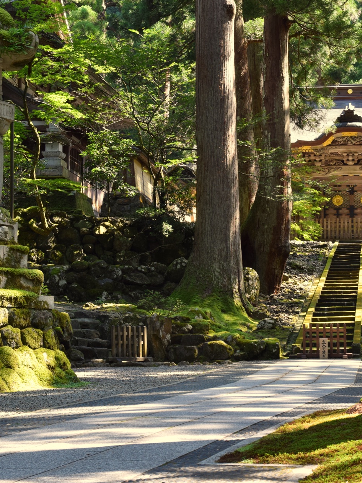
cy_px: 241
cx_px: 285
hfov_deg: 18.5
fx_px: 1102
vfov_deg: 24.7
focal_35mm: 79
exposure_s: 1/50
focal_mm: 36
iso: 160
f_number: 7.1
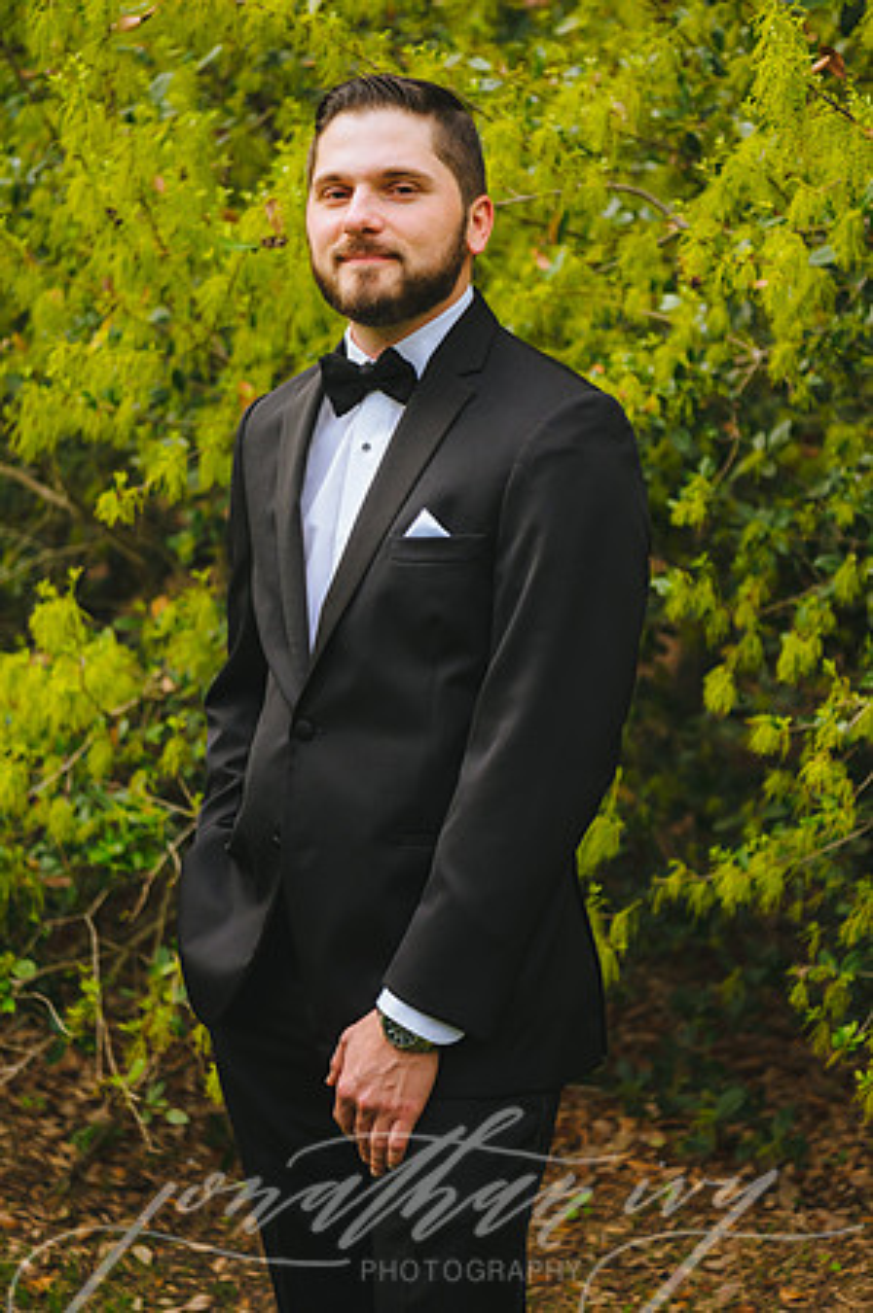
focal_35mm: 70
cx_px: 436
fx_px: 2552
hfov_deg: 19.4
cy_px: 656
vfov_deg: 28.9
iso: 1600
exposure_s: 1/3200
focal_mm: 70
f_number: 2.8
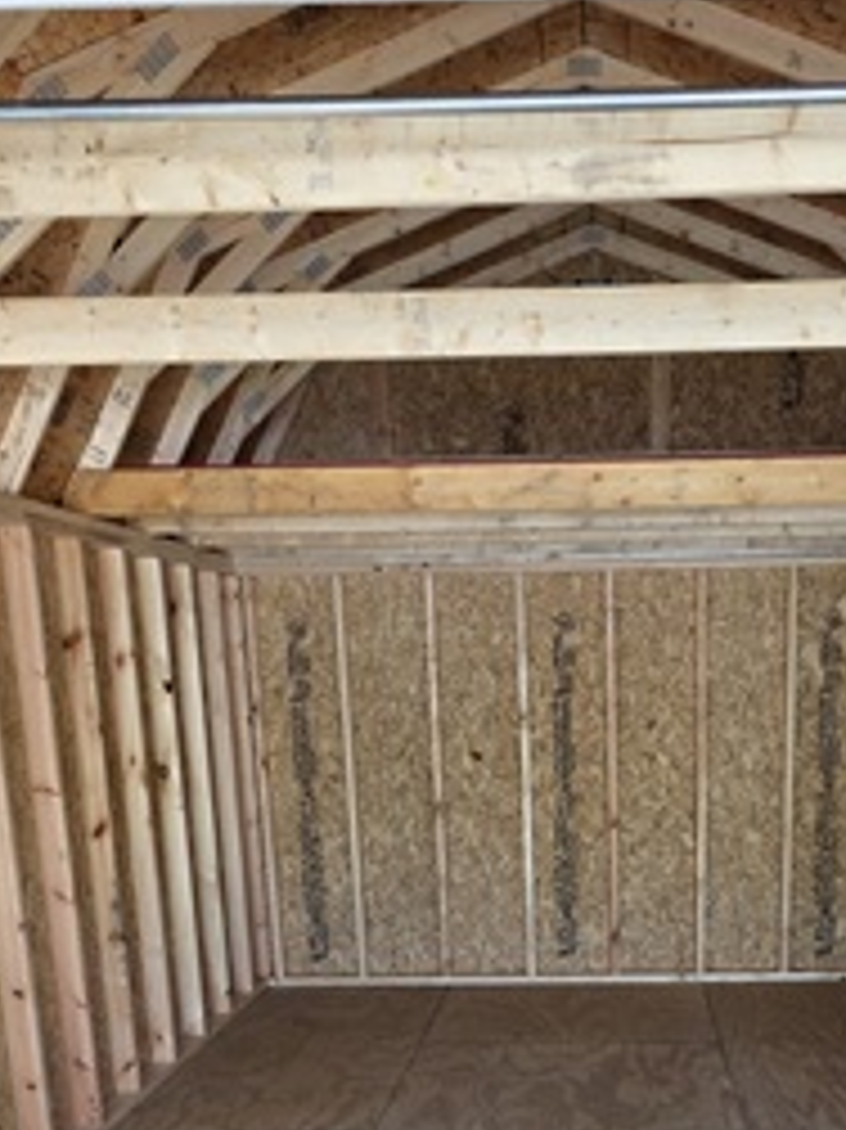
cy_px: 1071
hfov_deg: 32.6
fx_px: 1435
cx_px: 562
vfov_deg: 39.1
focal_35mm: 44
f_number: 1.7
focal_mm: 6.3
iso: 64
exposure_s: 1/180
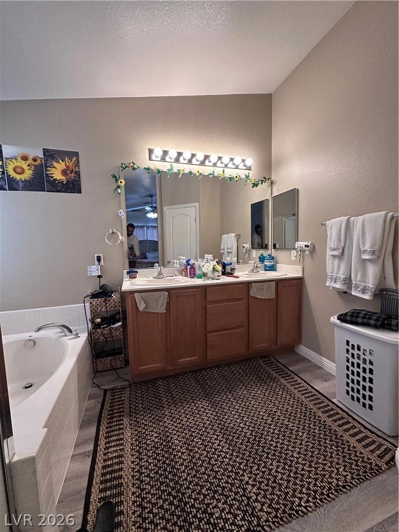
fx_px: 215
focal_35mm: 14
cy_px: 266
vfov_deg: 102.1
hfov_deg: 85.7
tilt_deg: -3.7
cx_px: 200
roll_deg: +0.7
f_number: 2.2
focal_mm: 2.22
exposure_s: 1/120
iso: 320
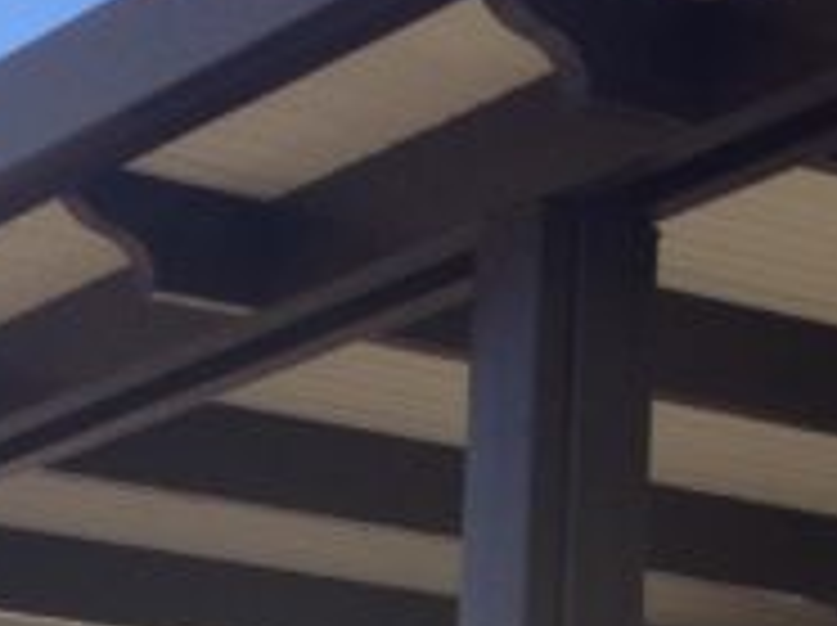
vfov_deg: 7.6
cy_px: 725
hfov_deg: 10.1
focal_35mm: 193
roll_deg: -0.8
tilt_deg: +9.8
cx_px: 1089
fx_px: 4661
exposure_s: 1/1062
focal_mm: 4.28
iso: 50
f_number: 2.4
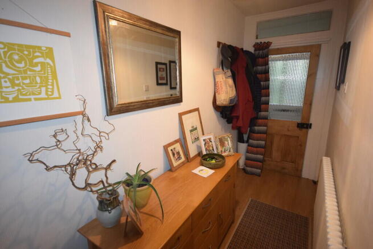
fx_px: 187
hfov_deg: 90.0
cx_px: 186
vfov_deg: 67.4
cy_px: 124
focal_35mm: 18
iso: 1800
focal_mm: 12
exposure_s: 1/60
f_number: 4.5
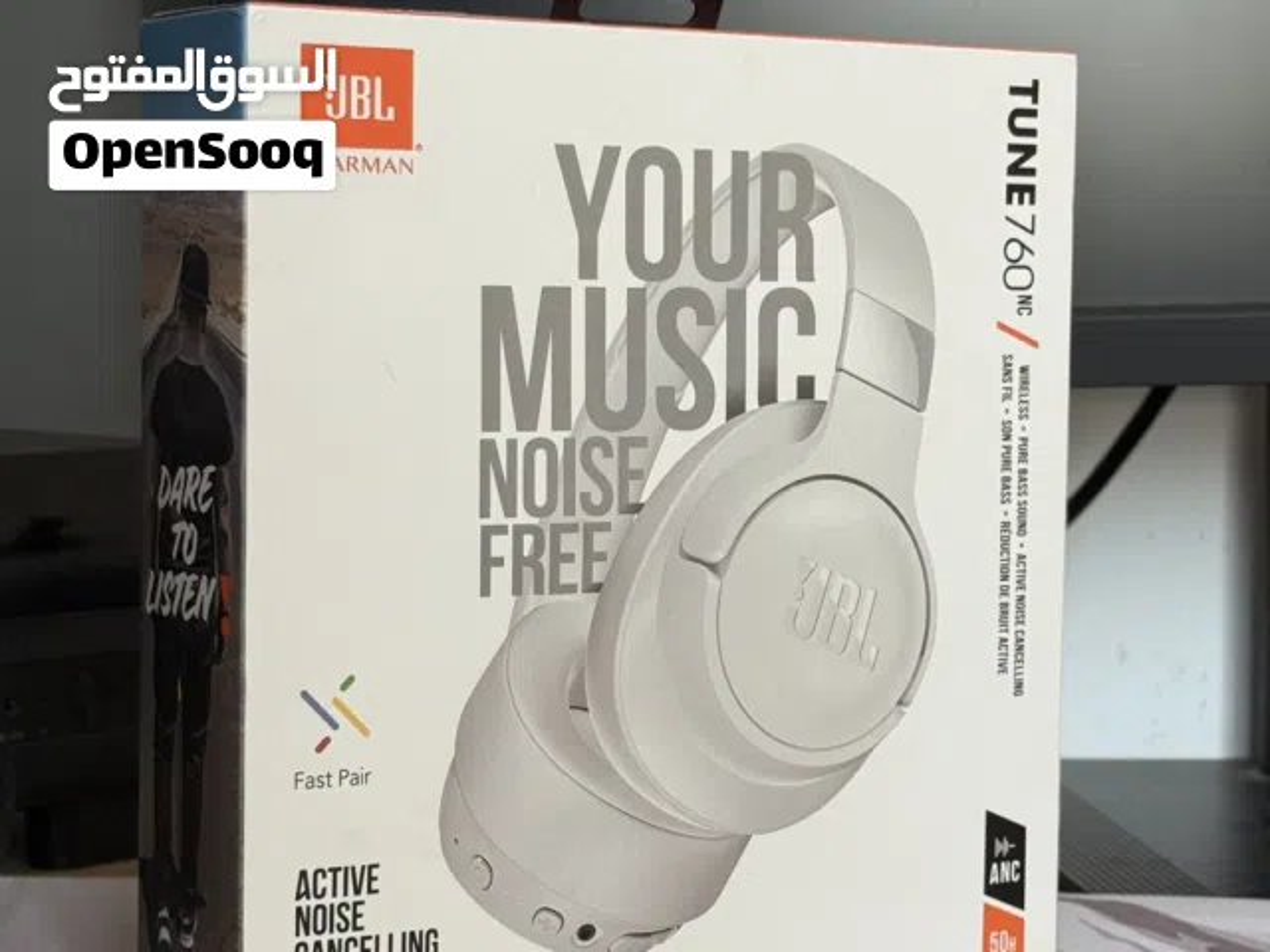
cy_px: 476
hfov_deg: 39.7
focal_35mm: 48
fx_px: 1761
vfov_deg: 30.3
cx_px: 635
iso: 100
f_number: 1.78
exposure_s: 1/83
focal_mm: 6.76
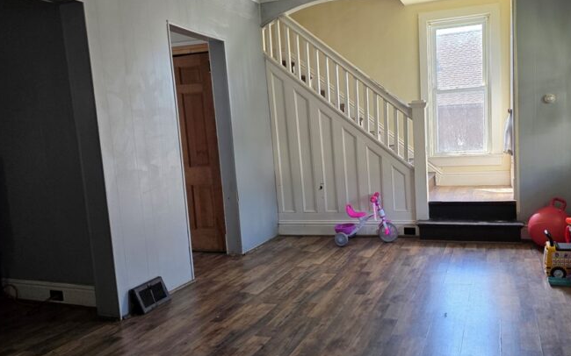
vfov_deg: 41.8
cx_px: 342
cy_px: 189
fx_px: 467
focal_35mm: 30
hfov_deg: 62.4
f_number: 1.7
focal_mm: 6.3
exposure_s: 1/180
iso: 125
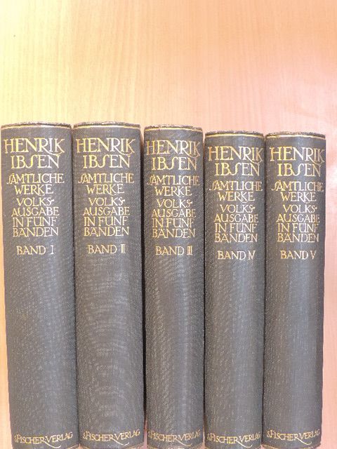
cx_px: 168
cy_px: 224
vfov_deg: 43.9
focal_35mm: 43
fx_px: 558
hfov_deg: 33.6
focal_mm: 7.6
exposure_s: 1/8
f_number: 4.3
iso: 800
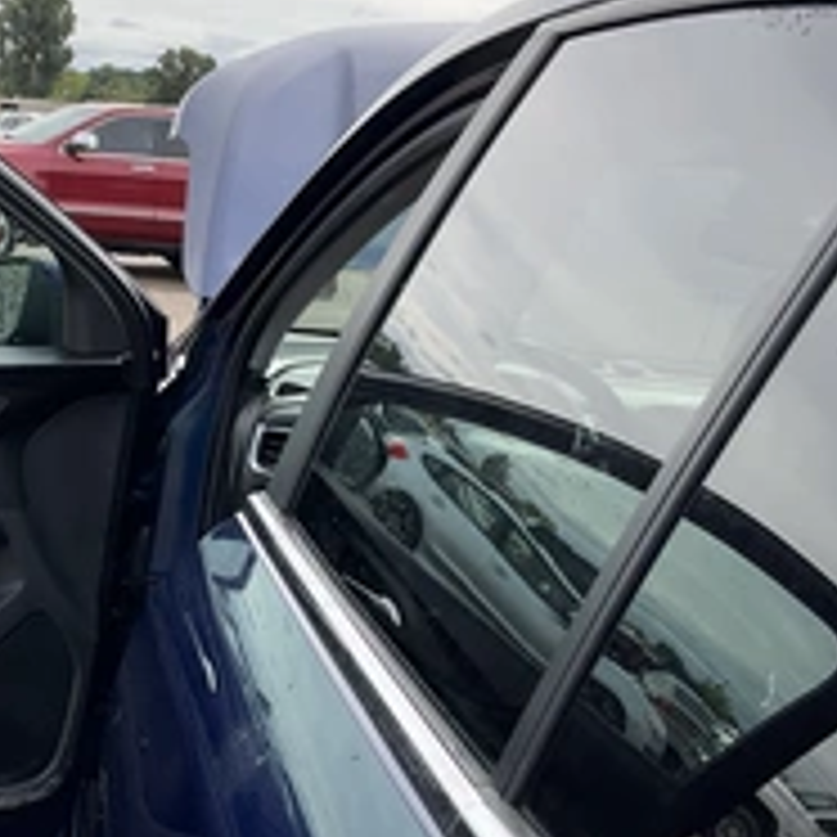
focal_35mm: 55
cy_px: 387
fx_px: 1505
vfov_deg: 31.1
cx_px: 171
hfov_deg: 30.4
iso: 25
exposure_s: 1/1121
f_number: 1.8
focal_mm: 3
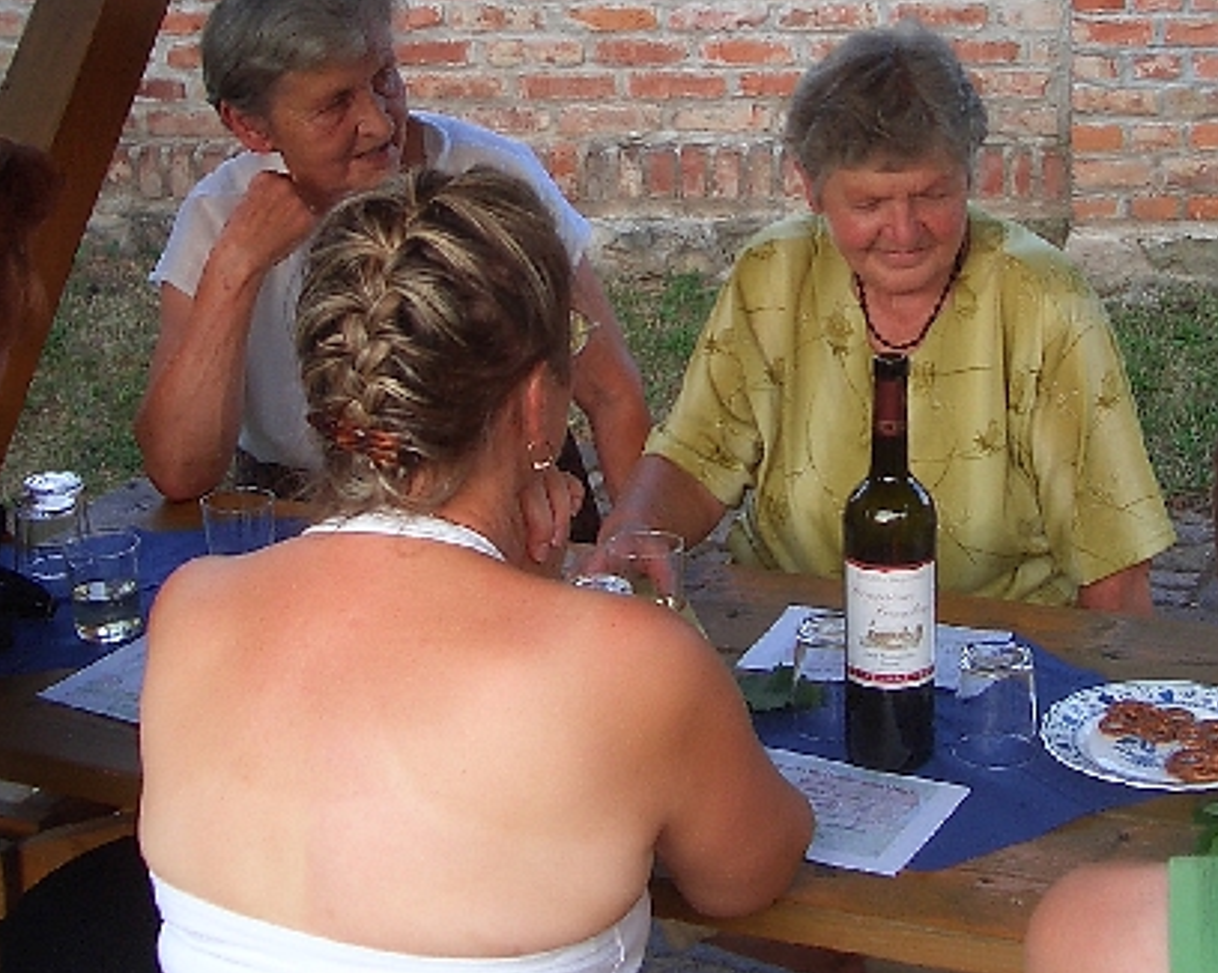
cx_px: 794
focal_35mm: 67
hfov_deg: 28.2
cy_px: 197
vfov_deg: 22.5
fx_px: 2414
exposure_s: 1/80
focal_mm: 5.8
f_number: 2.6
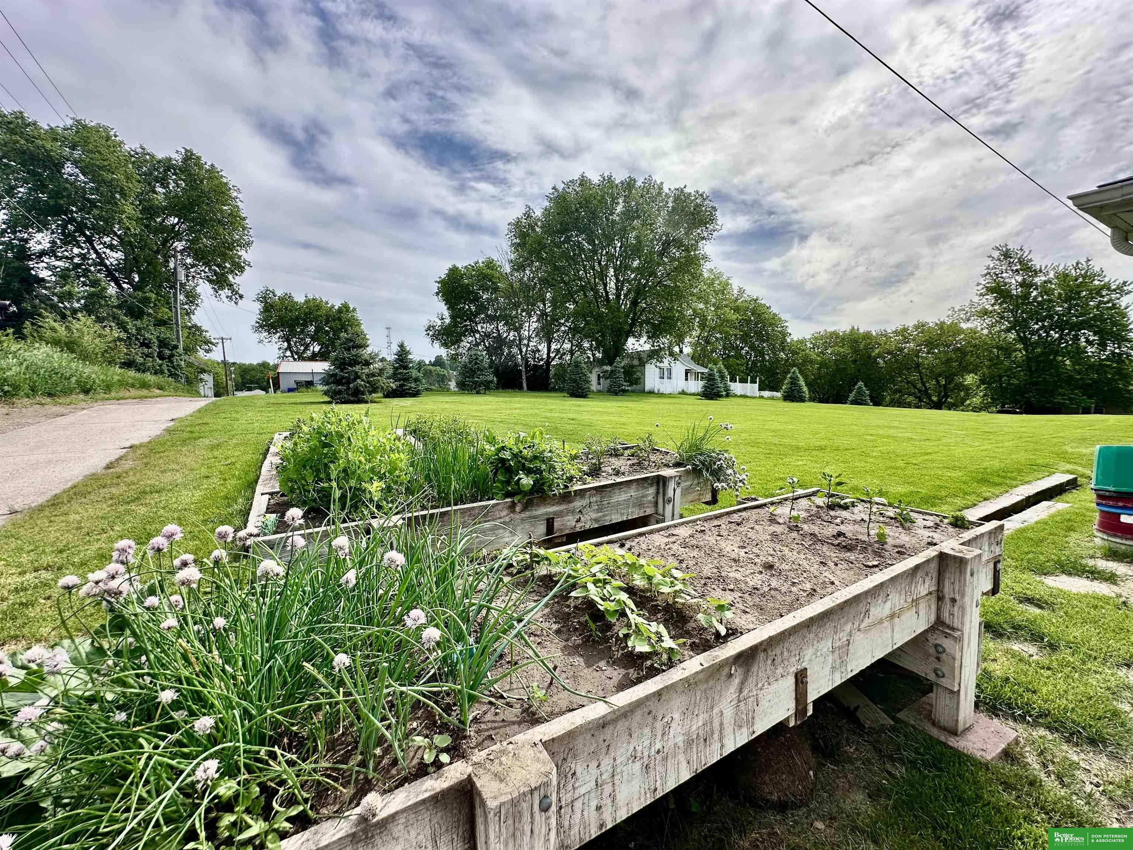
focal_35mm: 14
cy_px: 425
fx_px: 458
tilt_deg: -6.1
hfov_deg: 102.1
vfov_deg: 85.7
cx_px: 566
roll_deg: -0.1
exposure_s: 1/1147
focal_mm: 2.22
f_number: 2.2
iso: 40
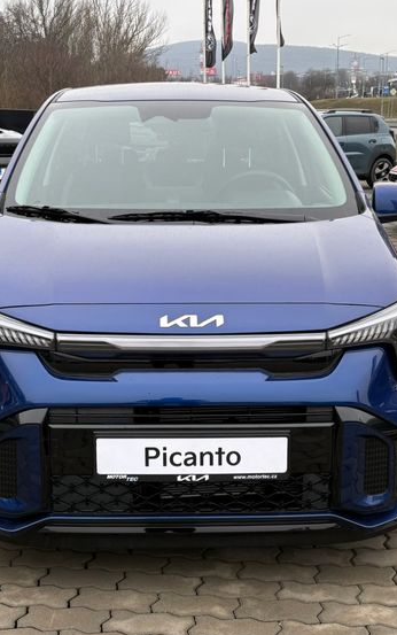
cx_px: 182
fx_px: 882
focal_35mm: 51
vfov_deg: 39.6
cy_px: 310
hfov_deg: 25.4
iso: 40
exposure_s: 1/178
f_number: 1.6
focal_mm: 5.96
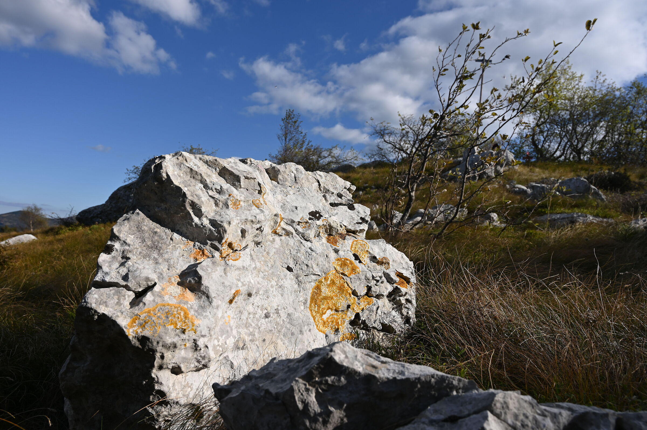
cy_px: 215
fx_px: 431
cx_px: 324
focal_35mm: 24
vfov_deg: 53.1
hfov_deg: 73.8
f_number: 8
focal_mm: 24
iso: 100
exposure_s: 1/500
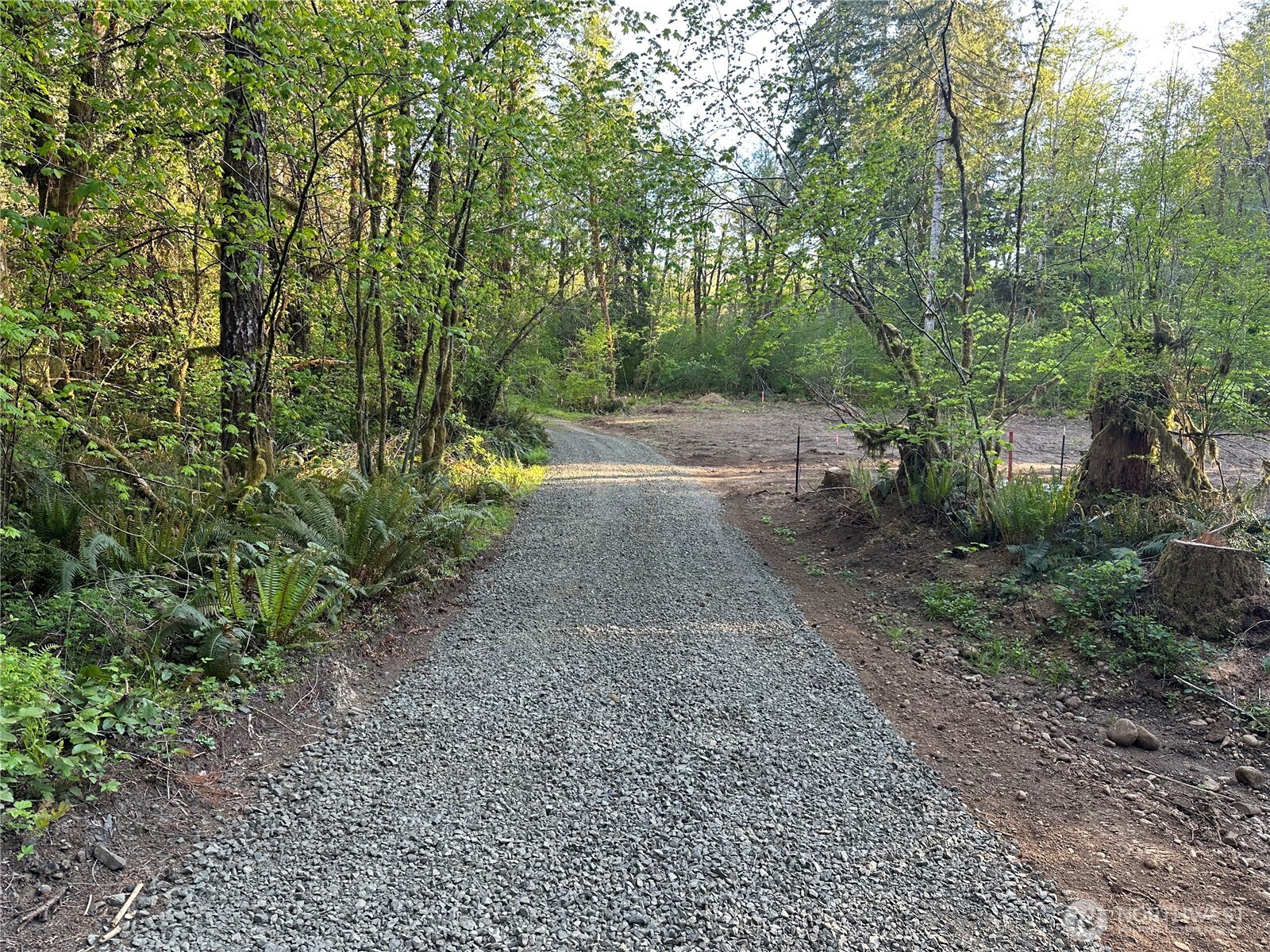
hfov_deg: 71.6
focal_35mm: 24
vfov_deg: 56.8
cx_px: 635
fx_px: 881
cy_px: 476
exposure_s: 1/122
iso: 80
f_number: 1.78
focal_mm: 6.86
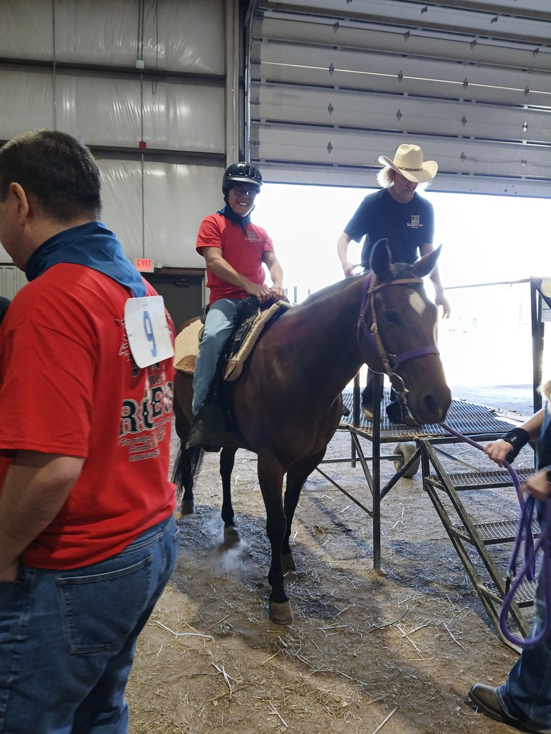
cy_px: 367
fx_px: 552
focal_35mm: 26
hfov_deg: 53.1
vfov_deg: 67.3
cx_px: 276
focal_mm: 3.98
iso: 160
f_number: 1.8
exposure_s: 1/60
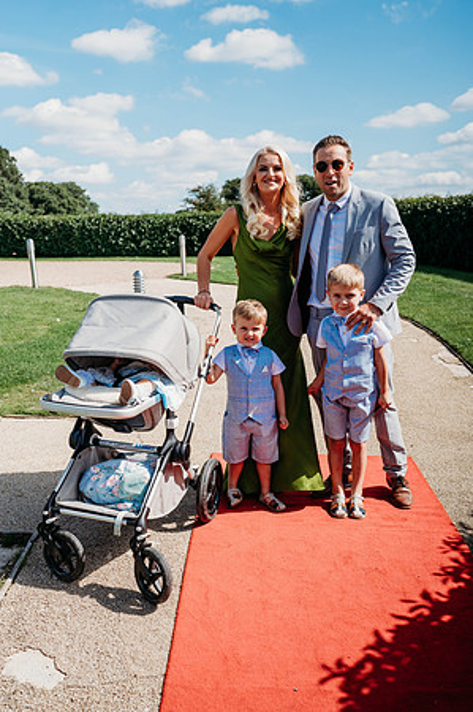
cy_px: 356
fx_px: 691
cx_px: 236
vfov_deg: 54.5
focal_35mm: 35
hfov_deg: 37.8
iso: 400
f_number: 3.5
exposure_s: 1/6400
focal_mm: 35
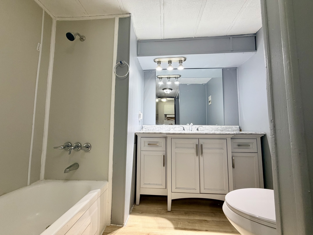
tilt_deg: +5.5
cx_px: 156
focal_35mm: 14
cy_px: 118
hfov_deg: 102.1
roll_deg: +0.3
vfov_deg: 85.7
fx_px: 127
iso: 200
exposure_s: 1/60
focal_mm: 2.22
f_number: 2.2
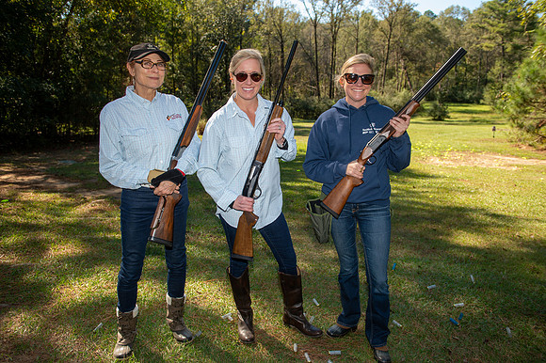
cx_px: 273
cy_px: 182
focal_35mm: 26
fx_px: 394
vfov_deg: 49.5
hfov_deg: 69.4
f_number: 4.5
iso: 125
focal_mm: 26
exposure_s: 1/200
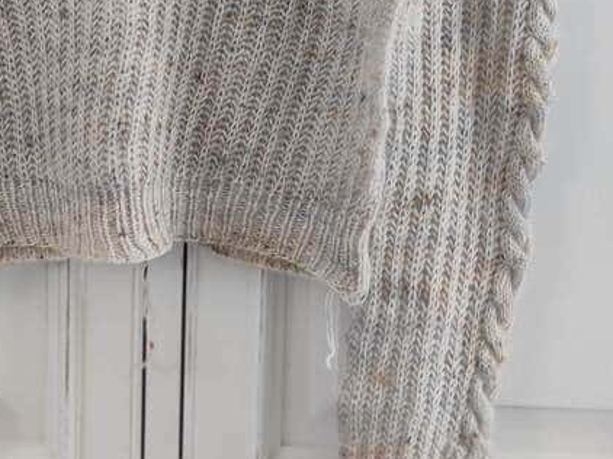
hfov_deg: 19.7
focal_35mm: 98
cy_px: 64
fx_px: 1734
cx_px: 71
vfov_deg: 14.9
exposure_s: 1/100
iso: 233
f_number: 2
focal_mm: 8.16
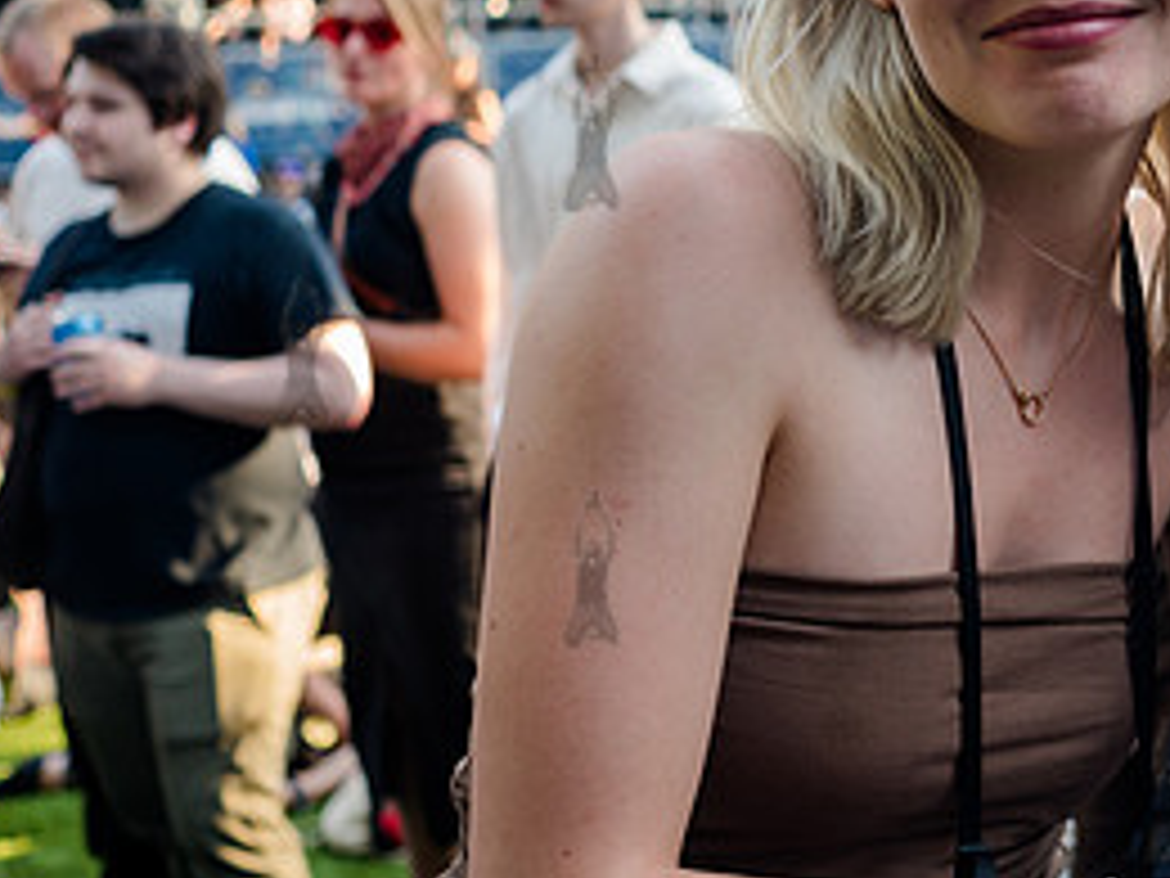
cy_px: 349
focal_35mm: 75
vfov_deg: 19.6
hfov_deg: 24.8
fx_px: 2535
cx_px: 1170
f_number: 3.5
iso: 320
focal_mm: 35
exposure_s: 1/200
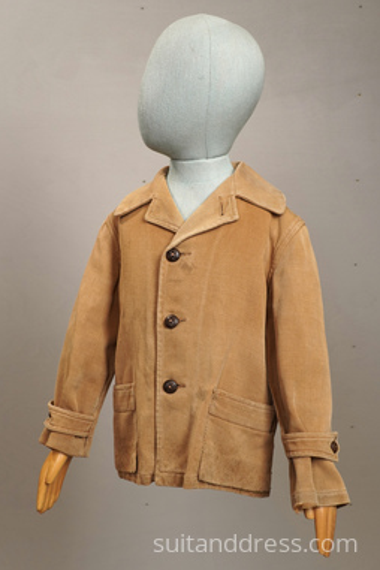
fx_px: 776
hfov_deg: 27.5
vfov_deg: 40.3
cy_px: 289
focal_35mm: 49
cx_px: 188
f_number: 8
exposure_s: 1/50
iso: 400
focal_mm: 32
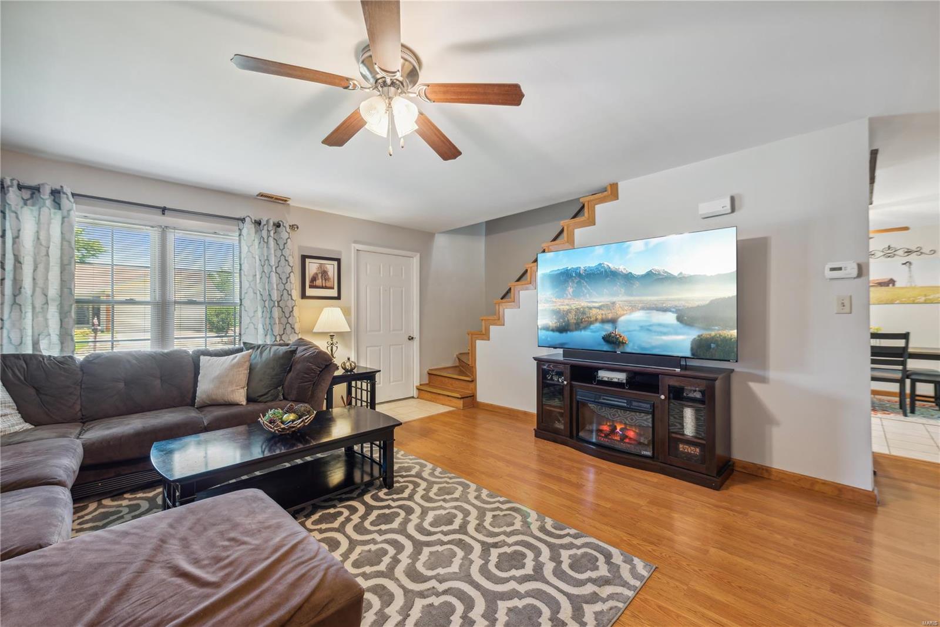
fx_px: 366
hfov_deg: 104.2
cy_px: 314
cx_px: 470
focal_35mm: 14
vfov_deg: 81.2
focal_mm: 14
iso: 100
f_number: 8
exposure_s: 1/1.67
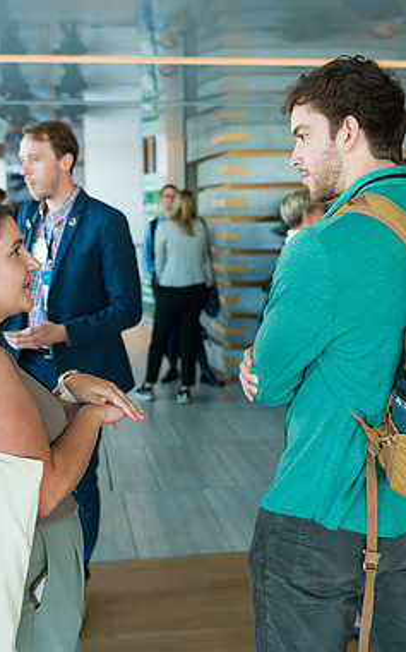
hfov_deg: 27.9
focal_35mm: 46
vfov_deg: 43.5
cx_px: 164
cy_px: 328
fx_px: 816
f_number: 3.2
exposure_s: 1/400
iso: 1000
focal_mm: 29
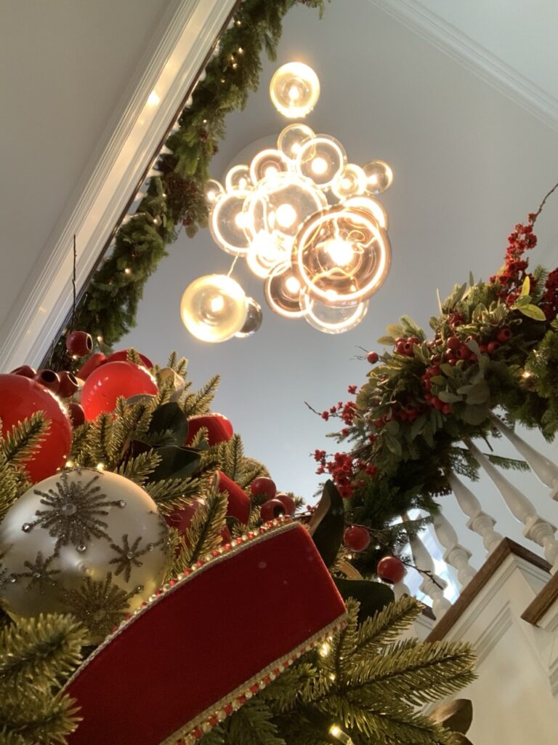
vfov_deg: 56.8
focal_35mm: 32
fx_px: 688
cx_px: 279
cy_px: 372
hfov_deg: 44.2
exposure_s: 1/60
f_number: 2.2
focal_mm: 2.87
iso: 200
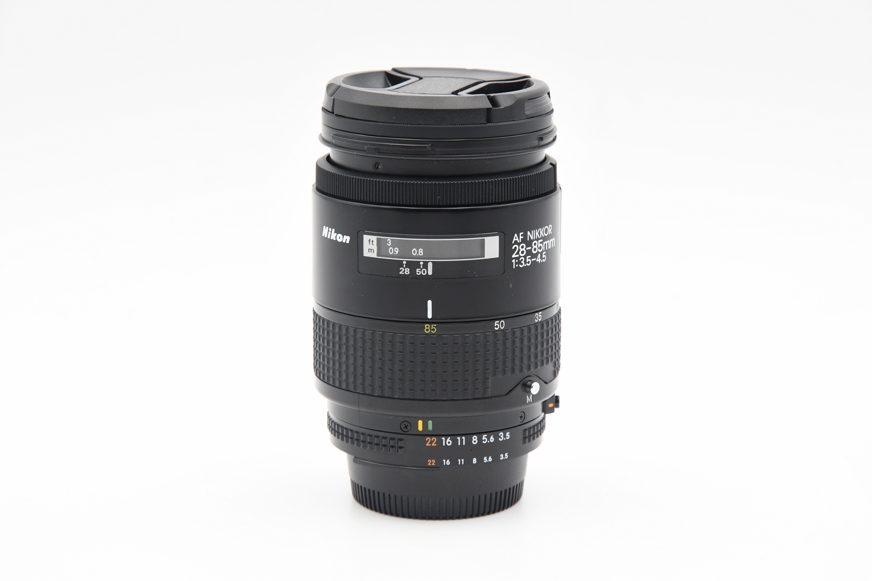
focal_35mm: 120
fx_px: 2906
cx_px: 436
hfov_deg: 17.1
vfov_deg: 11.4
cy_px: 290
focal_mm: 80
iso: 800
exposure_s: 1/100
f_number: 8
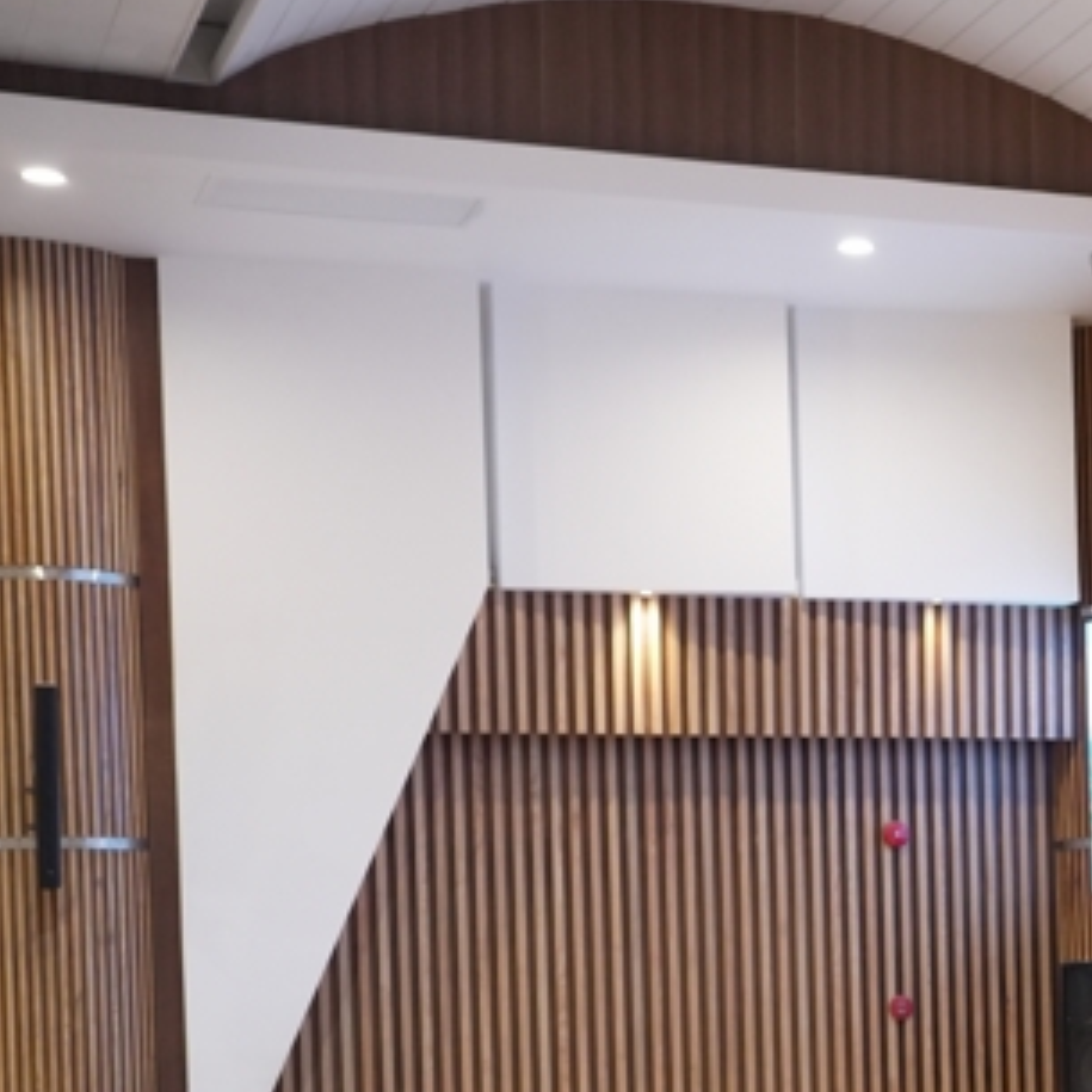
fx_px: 3391
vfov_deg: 17.9
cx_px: 1663
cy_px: 1063
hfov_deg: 16.6
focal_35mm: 95
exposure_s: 1/125
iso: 2500
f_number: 2.8
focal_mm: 35
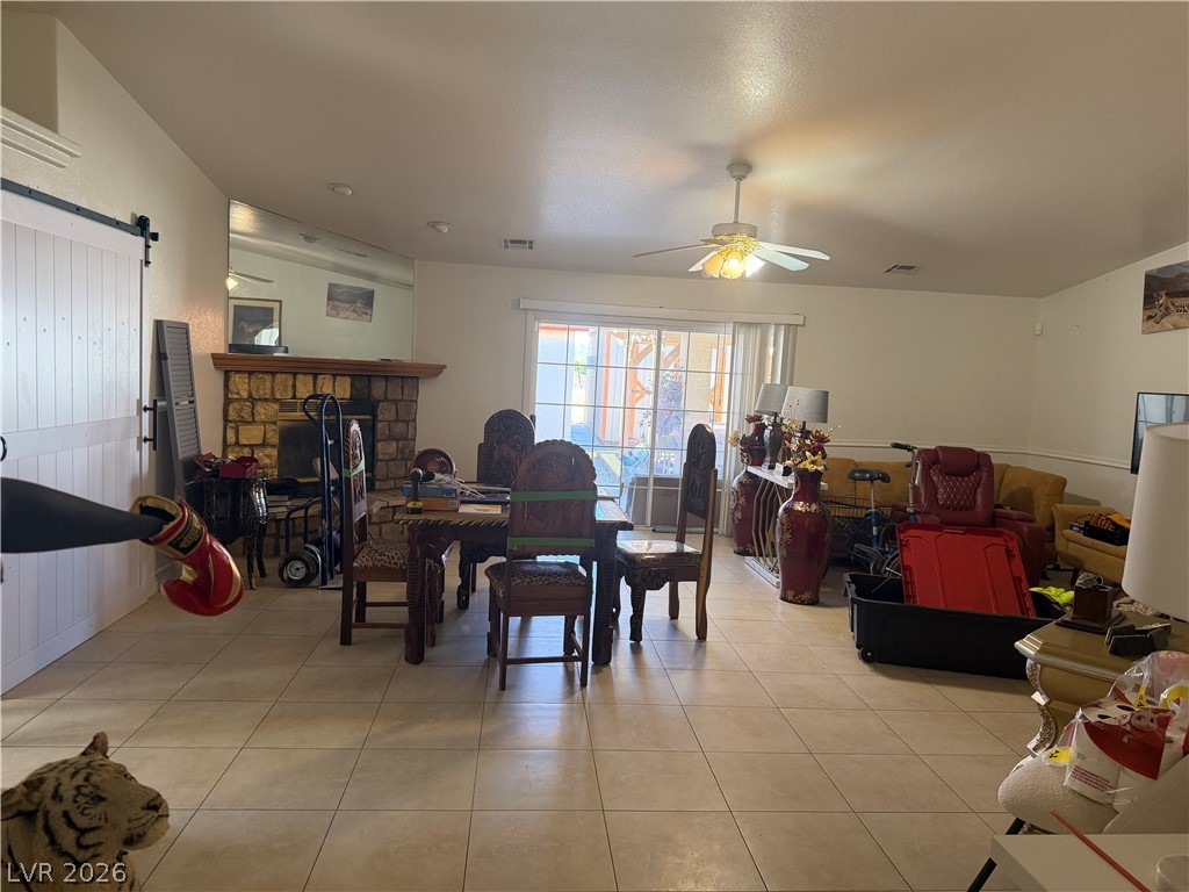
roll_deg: -2.7
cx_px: 594
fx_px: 824
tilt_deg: -4.9
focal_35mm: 24
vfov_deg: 56.8
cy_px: 446
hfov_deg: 71.6
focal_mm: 6.76
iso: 320
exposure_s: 1/120
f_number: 1.78
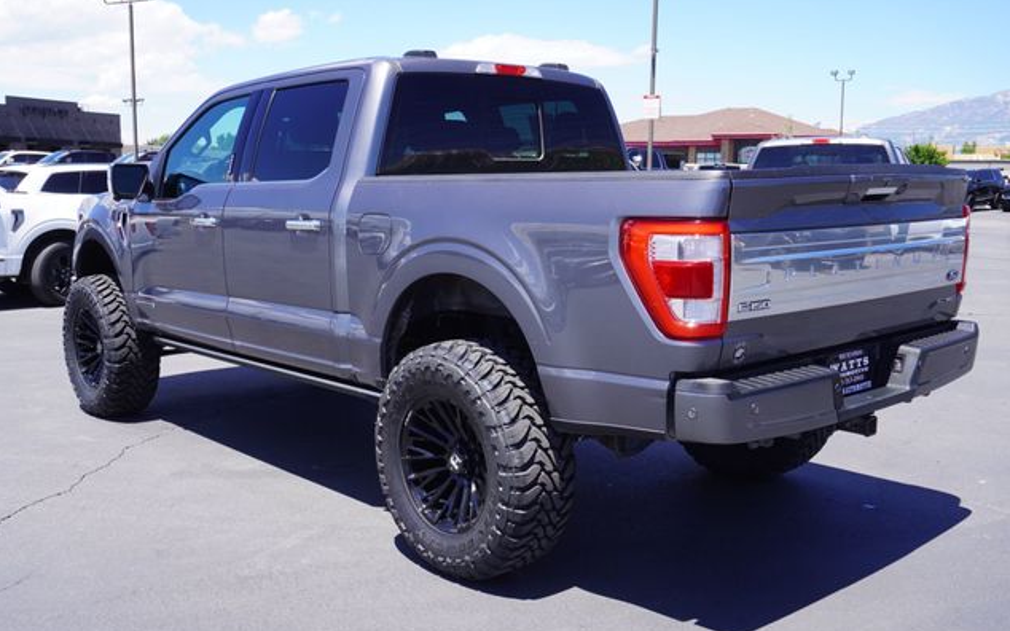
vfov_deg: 35.8
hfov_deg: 54.6
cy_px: 330
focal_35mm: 36
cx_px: 503
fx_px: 977
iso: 100
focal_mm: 23
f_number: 7.1
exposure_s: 1/160
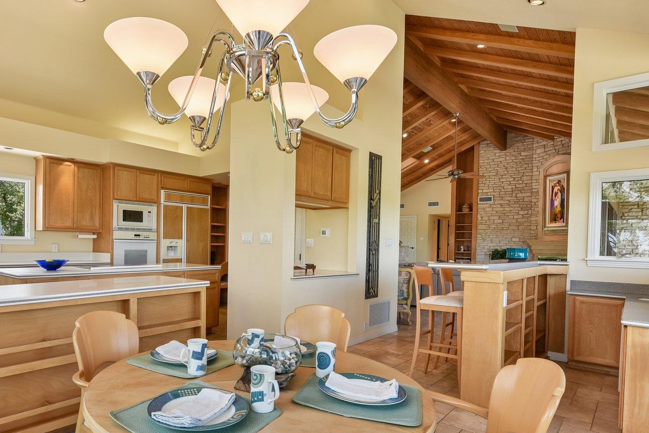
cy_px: 250
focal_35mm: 22
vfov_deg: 57.0
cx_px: 243
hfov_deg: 77.2
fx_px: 397
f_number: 8
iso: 100
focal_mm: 14
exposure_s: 1/30
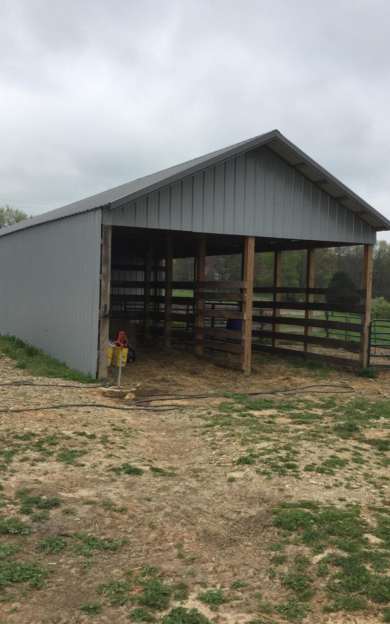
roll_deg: -1.1
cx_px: 205
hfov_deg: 34.4
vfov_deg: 52.7
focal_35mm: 37
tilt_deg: -0.9
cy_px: 316
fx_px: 629
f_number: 2.2
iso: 32
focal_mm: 4.15
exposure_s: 1/1799
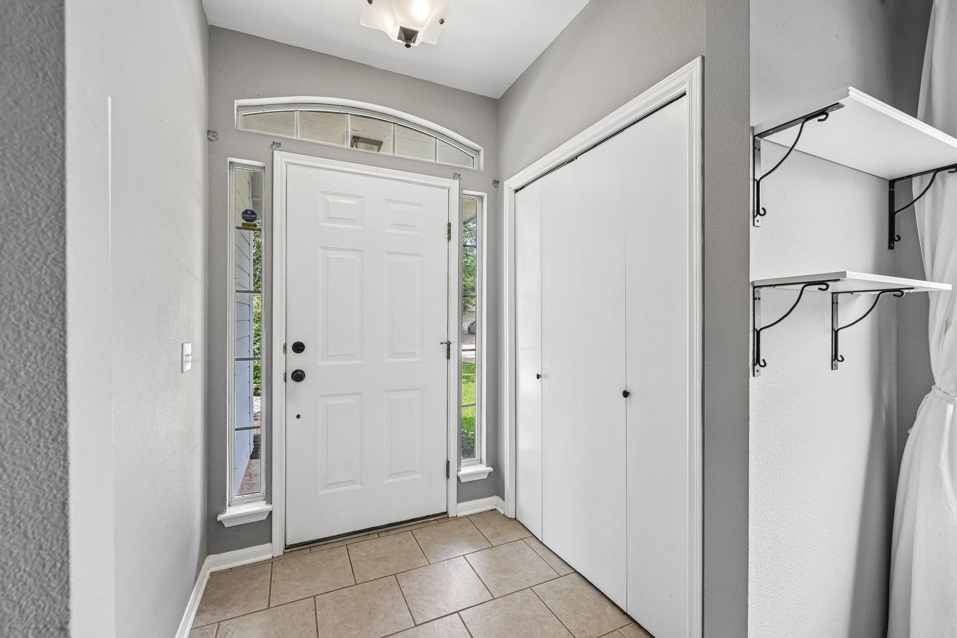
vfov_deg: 77.3
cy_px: 319
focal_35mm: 15
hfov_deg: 100.4
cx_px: 478
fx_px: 399
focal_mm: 15
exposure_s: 1/20
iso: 100
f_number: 6.7
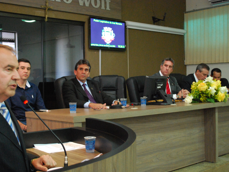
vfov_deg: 30.9
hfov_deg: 40.2
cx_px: 91
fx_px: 311
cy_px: 96
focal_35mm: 47
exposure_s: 1/6
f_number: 4.5
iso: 1600
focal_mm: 26
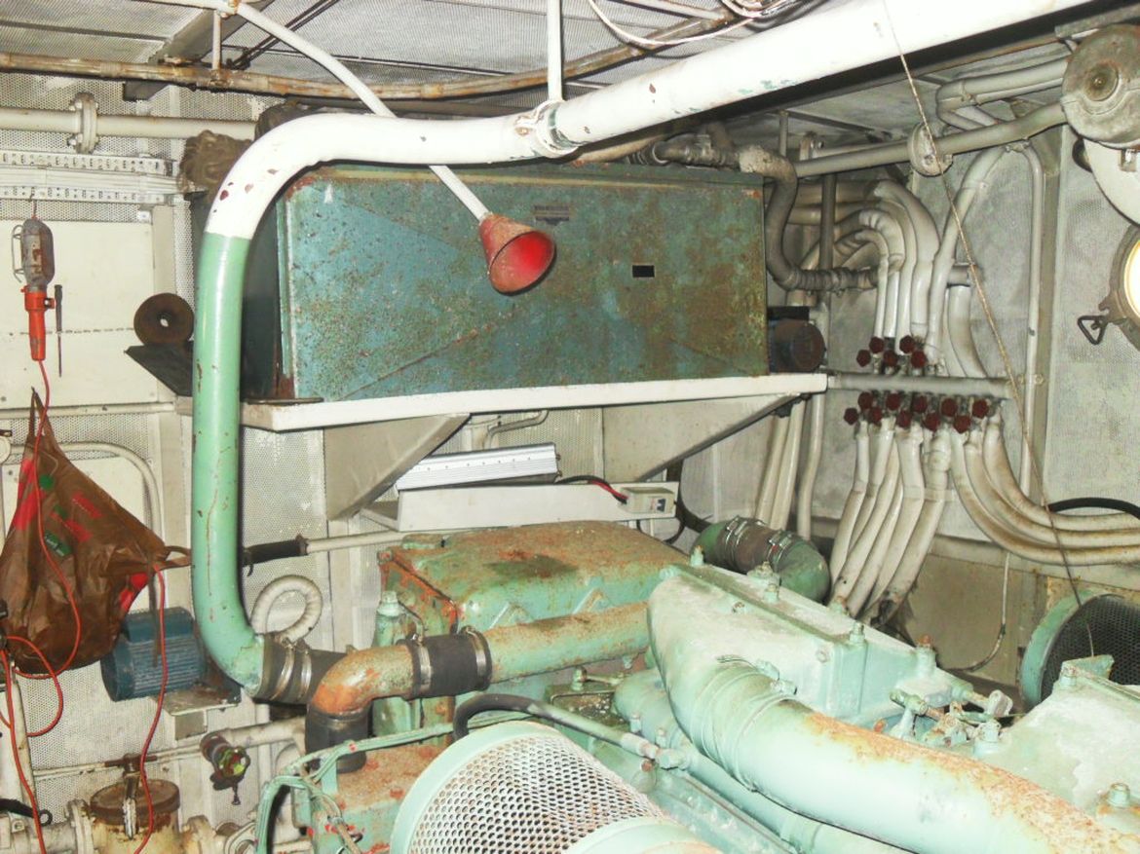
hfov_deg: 52.6
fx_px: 1152
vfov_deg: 40.7
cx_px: 570
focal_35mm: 35
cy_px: 427
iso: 200
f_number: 2.8
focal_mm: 6.2
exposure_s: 1/45
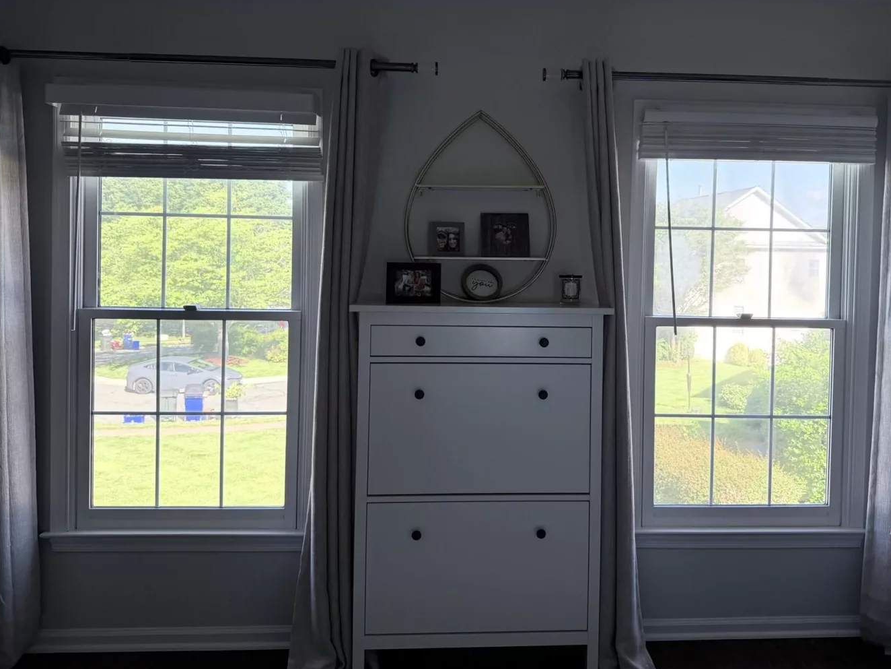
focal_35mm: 29
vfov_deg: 48.0
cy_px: 278
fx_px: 746
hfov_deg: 61.5
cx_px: 490
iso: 100
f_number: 1.78
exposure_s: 1/387
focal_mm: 6.76
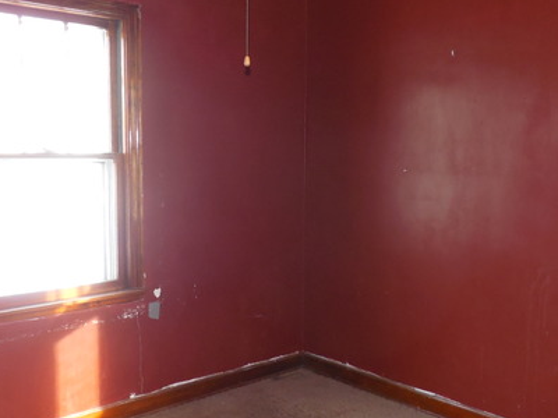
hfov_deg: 46.4
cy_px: 220
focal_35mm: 40
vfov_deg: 35.9
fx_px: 645
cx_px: 349
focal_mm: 4.5
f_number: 3.3
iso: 320
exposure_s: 1/25
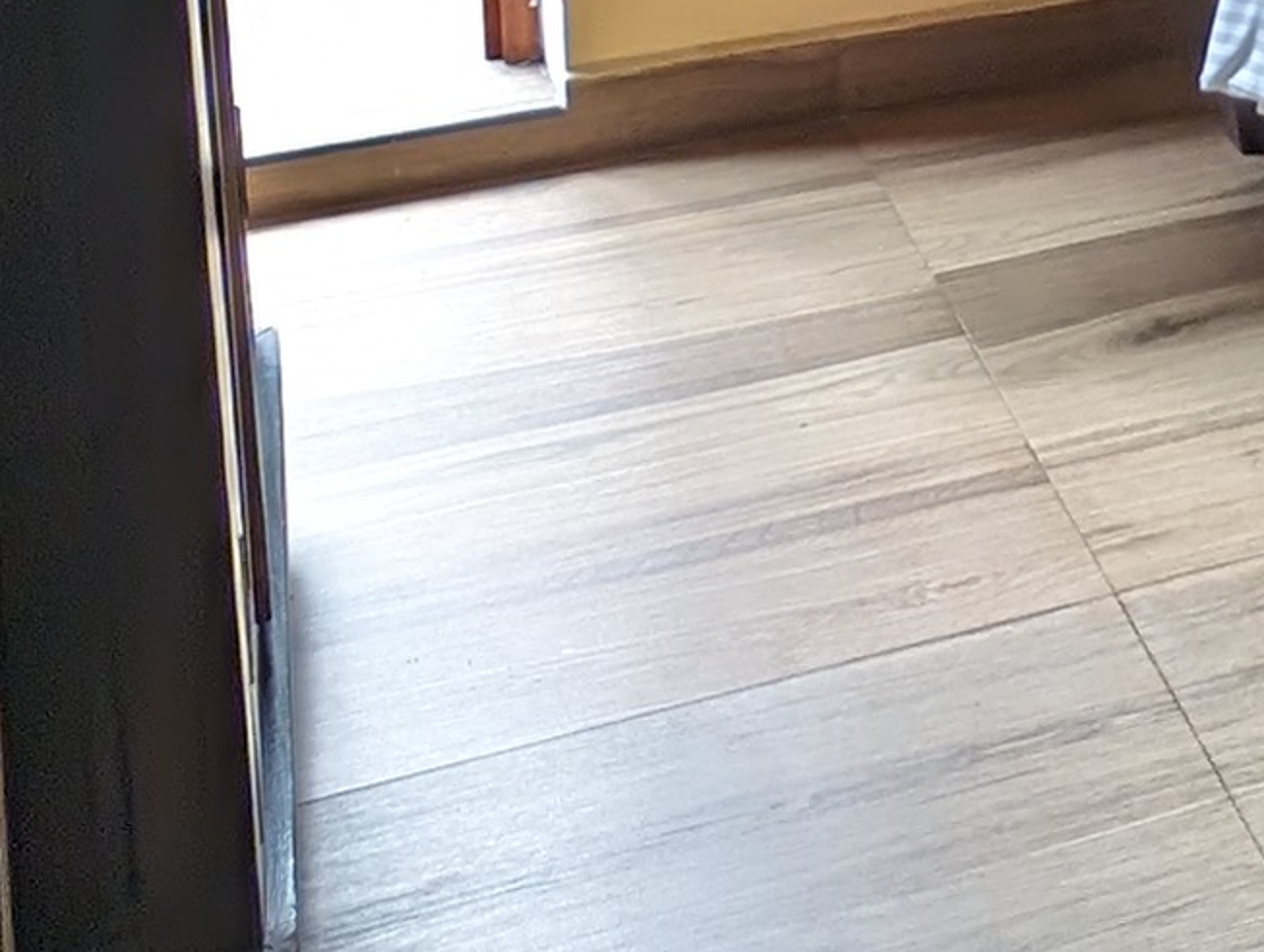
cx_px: 1785
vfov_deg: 17.2
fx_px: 2743
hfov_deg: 22.3
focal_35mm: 75
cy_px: -582
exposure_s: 1/50
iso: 53
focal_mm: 2.23
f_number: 1.95
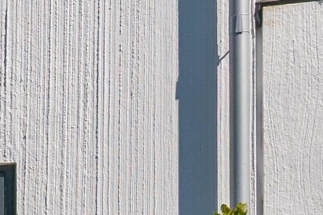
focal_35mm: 124
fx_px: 1113
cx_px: -460
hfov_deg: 12.7
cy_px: 261
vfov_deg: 10.9
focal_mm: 14
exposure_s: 1/640
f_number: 10
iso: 200
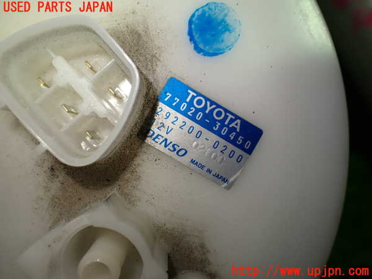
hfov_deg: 60.0
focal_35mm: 30
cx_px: 186
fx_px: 322
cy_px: 140
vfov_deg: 46.8
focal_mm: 5.4
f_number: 2.3
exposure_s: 1/125
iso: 125
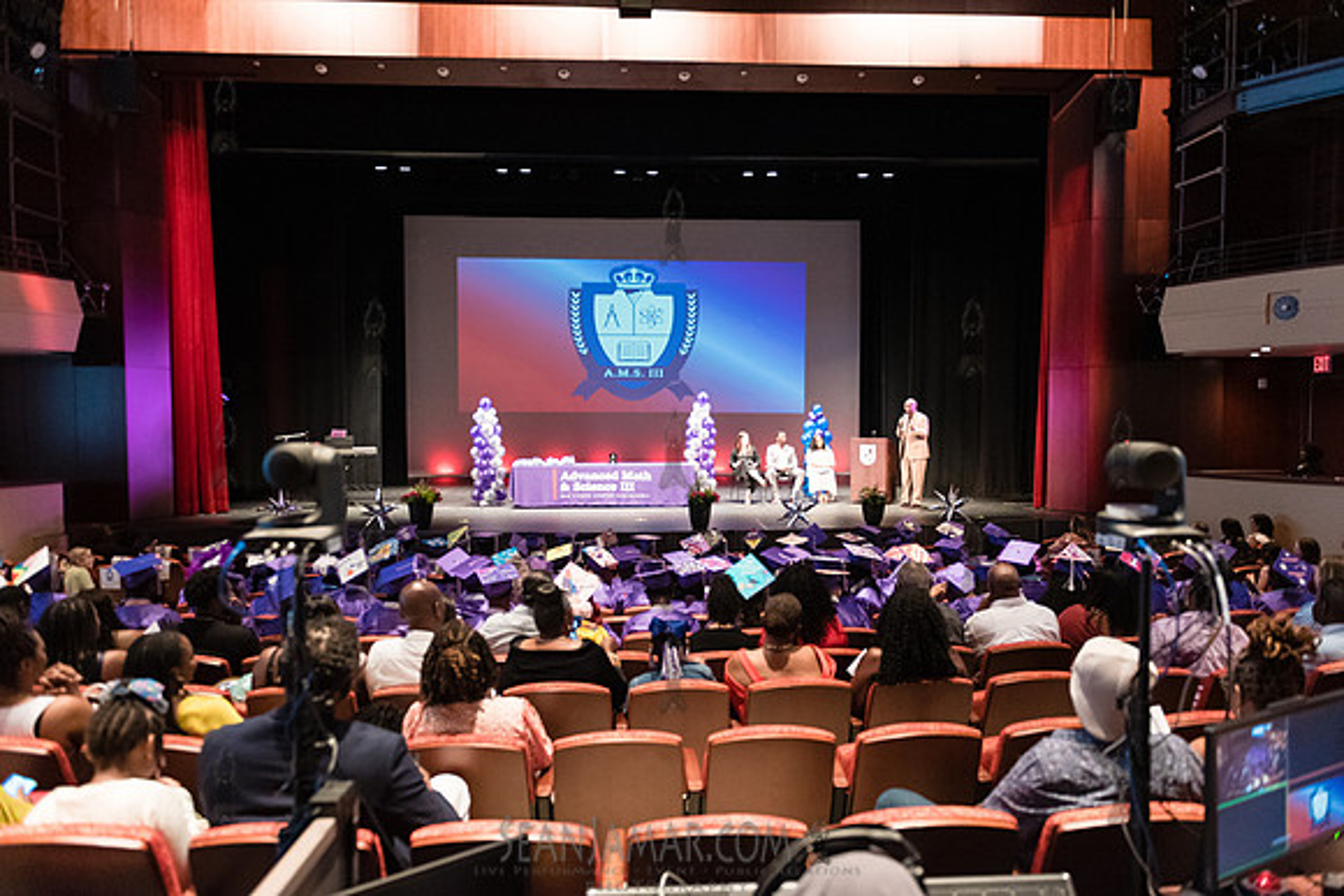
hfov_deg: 73.7
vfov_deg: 53.1
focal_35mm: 24
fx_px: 897
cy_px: 448
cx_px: 672
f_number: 2.8
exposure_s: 1/200
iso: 4000
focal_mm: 24
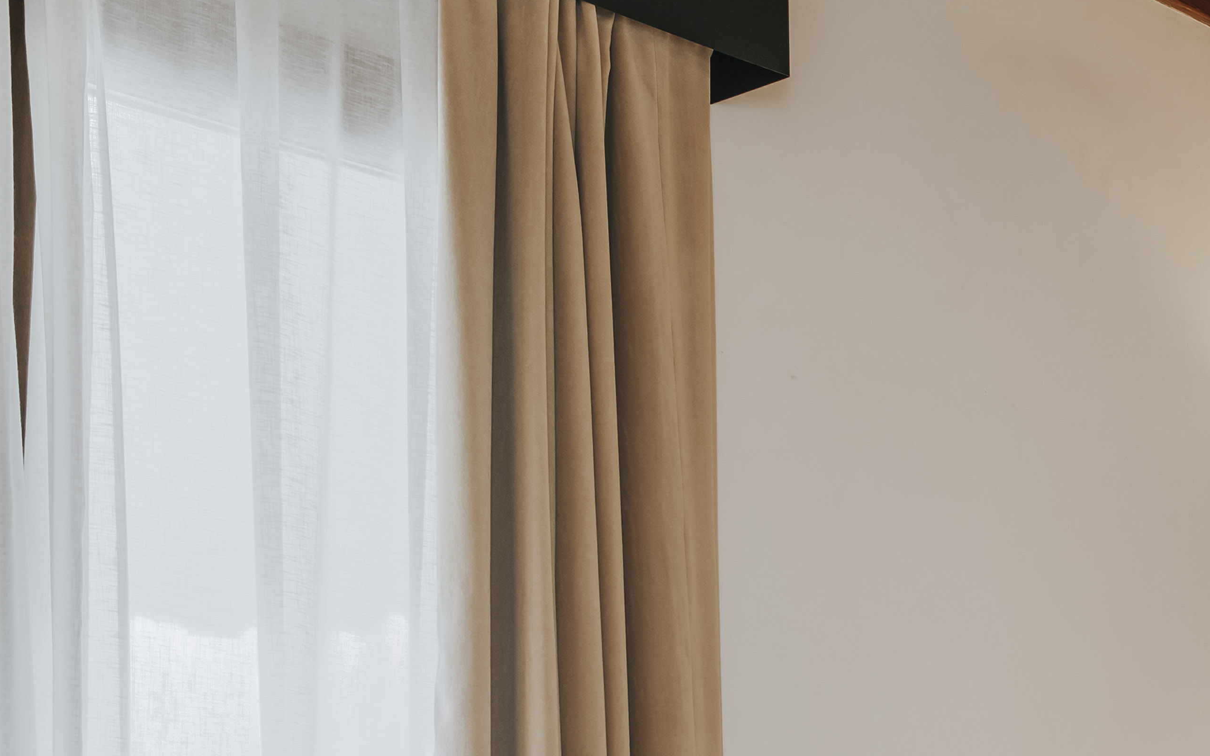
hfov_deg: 23.3
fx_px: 2407
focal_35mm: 73
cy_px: 1118
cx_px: 1753
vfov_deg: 16.4
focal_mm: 23
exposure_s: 1/20
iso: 100
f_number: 9
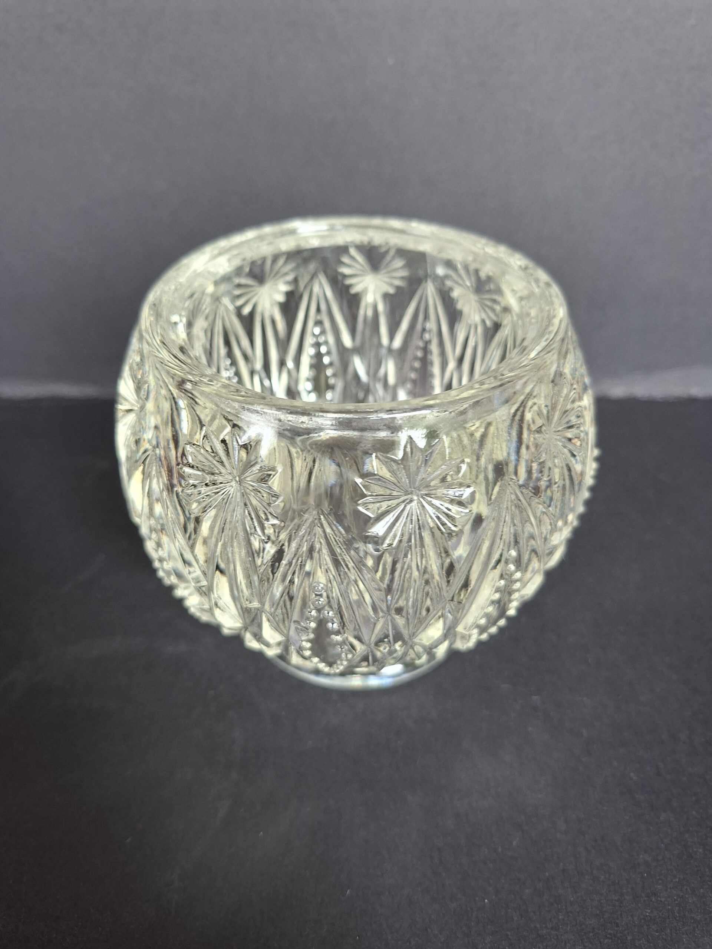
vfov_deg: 73.9
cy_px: 474
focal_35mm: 23
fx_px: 631
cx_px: 356
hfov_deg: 58.9
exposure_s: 1/33
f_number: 1.8
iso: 320
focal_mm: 5.54
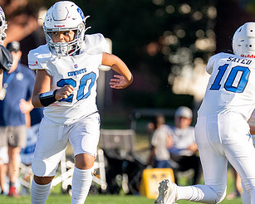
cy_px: 122
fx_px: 5468
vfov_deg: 2.1
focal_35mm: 724
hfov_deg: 2.7
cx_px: 166
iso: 400
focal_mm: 200
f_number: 2.8
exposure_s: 1/4000
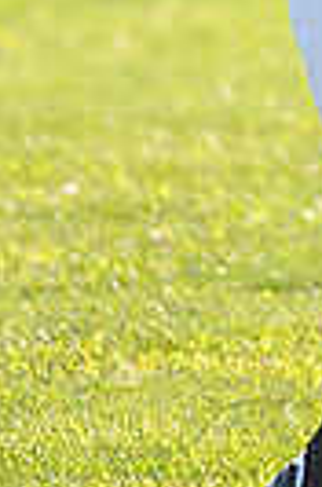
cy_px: -271
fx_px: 20593
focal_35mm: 1527
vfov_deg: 1.4
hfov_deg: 0.9
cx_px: 543
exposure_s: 1/500
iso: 200
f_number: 4
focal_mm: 300
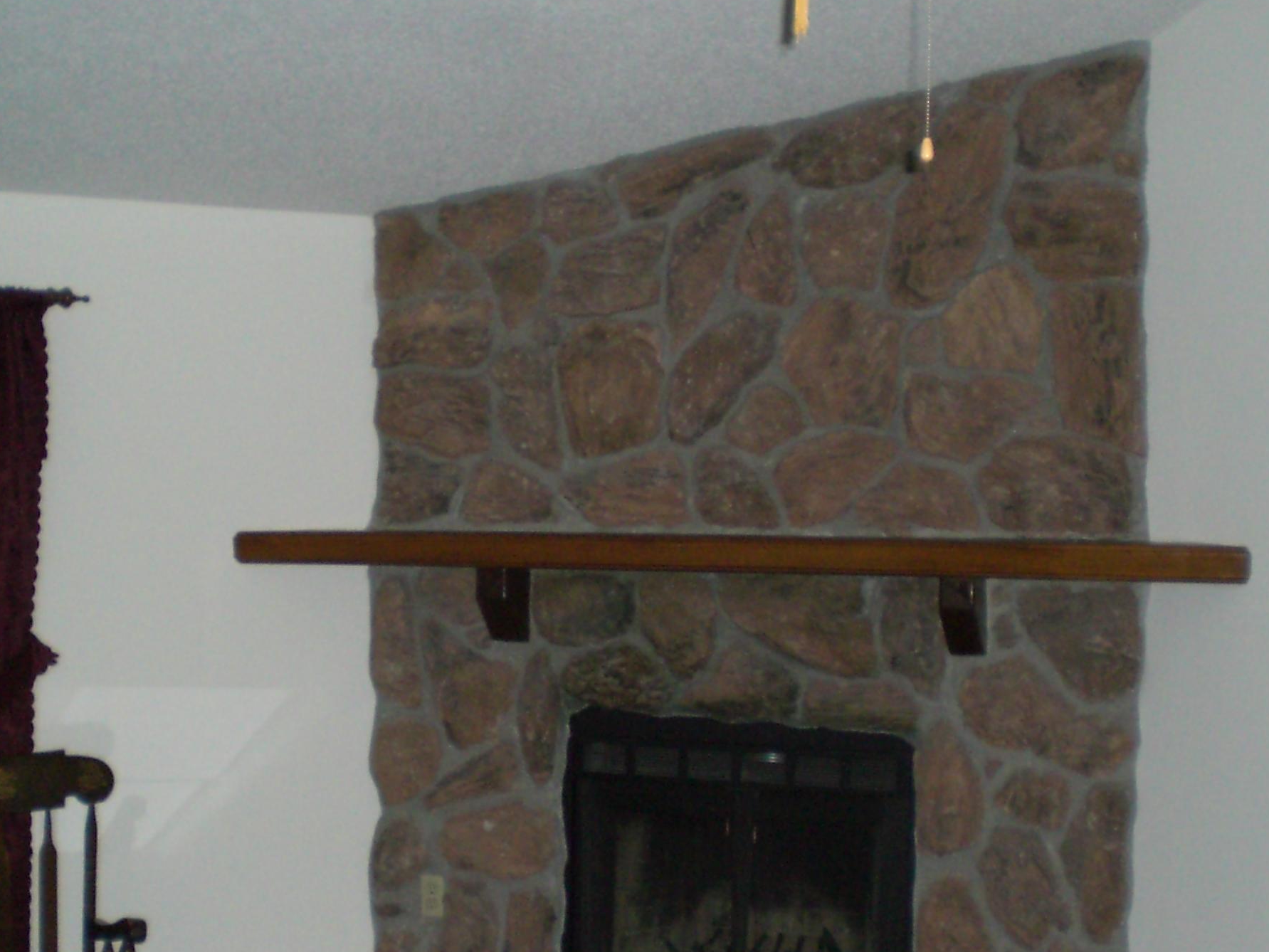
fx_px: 2200
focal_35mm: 60
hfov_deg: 32.2
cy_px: 650
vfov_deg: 24.3
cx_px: 606
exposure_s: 1/60
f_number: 3.1
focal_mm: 6.3
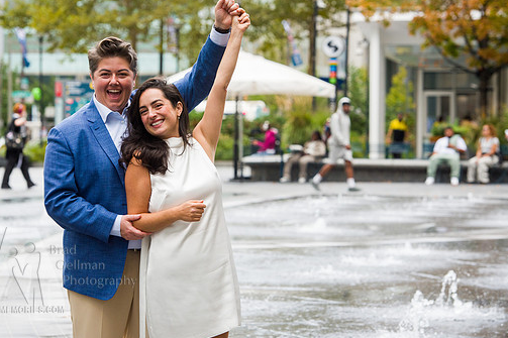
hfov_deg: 13.7
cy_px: 148
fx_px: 2116
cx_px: 218
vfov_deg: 9.1
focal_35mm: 150
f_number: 5
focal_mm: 130
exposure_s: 1/500
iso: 800
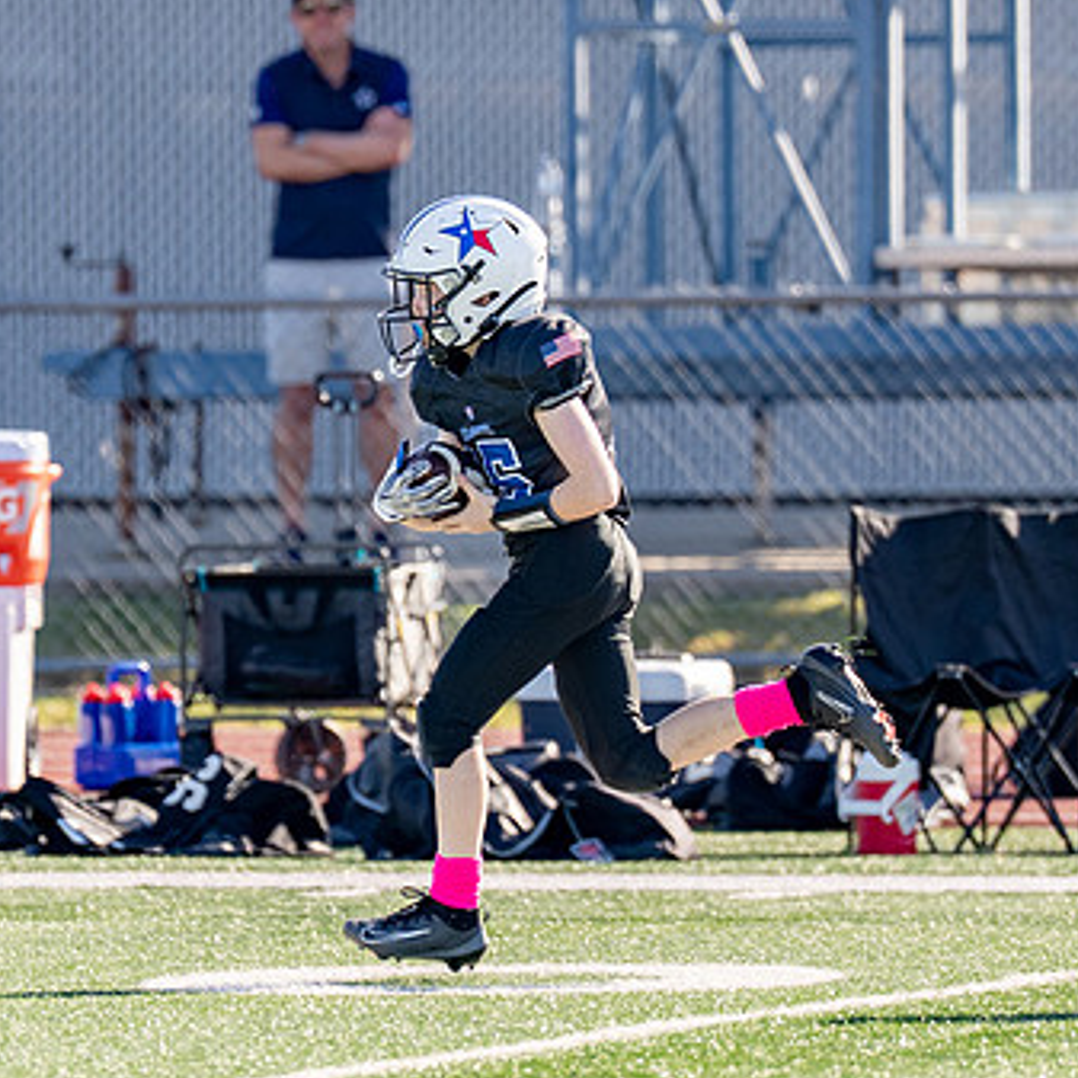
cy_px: 538
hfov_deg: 2.6
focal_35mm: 683
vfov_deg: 2.6
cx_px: 486
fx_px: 24064
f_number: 2.8
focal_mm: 200
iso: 160
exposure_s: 1/1600
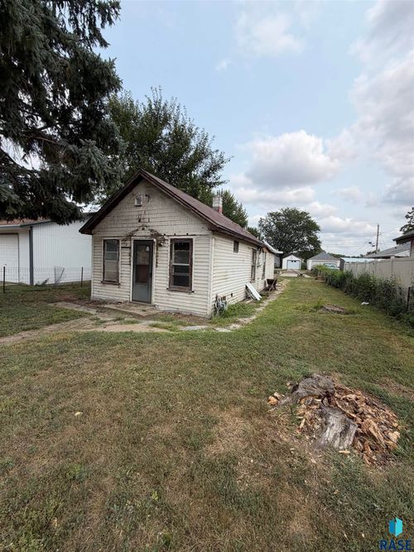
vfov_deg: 102.1
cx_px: 207
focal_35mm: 14
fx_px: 223
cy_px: 276
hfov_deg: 85.7
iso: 20
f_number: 2.2
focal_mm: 2.22
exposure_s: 1/789
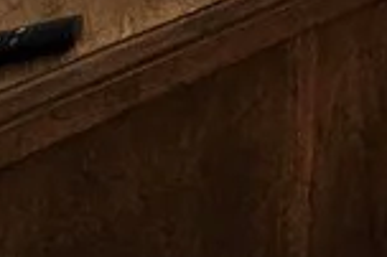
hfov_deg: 14.7
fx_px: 977
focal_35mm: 91
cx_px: 917
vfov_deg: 9.5
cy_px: -621
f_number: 2.2
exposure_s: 1/60
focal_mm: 2.2
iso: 200
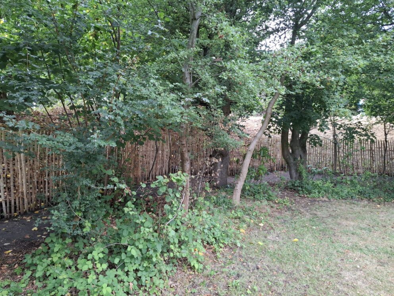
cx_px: 197
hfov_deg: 73.9
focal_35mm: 23
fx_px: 262
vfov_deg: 58.9
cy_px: 148
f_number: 1.8
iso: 80
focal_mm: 5.54
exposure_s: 1/100
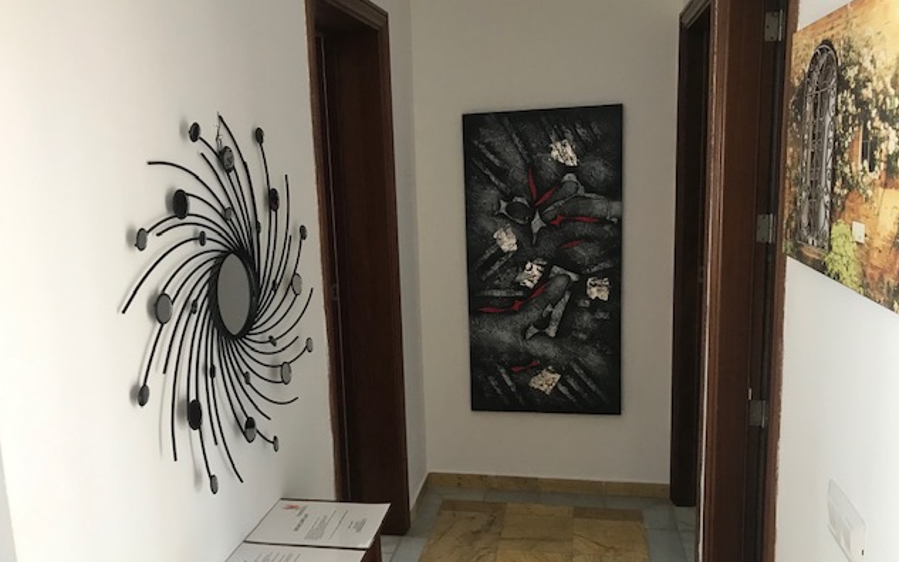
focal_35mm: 30
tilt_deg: -10.5
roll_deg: +2.3
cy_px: 292
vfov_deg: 41.9
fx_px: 735
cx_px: 449
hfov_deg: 62.9
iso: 40
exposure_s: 1/25
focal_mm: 3.99
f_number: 1.8
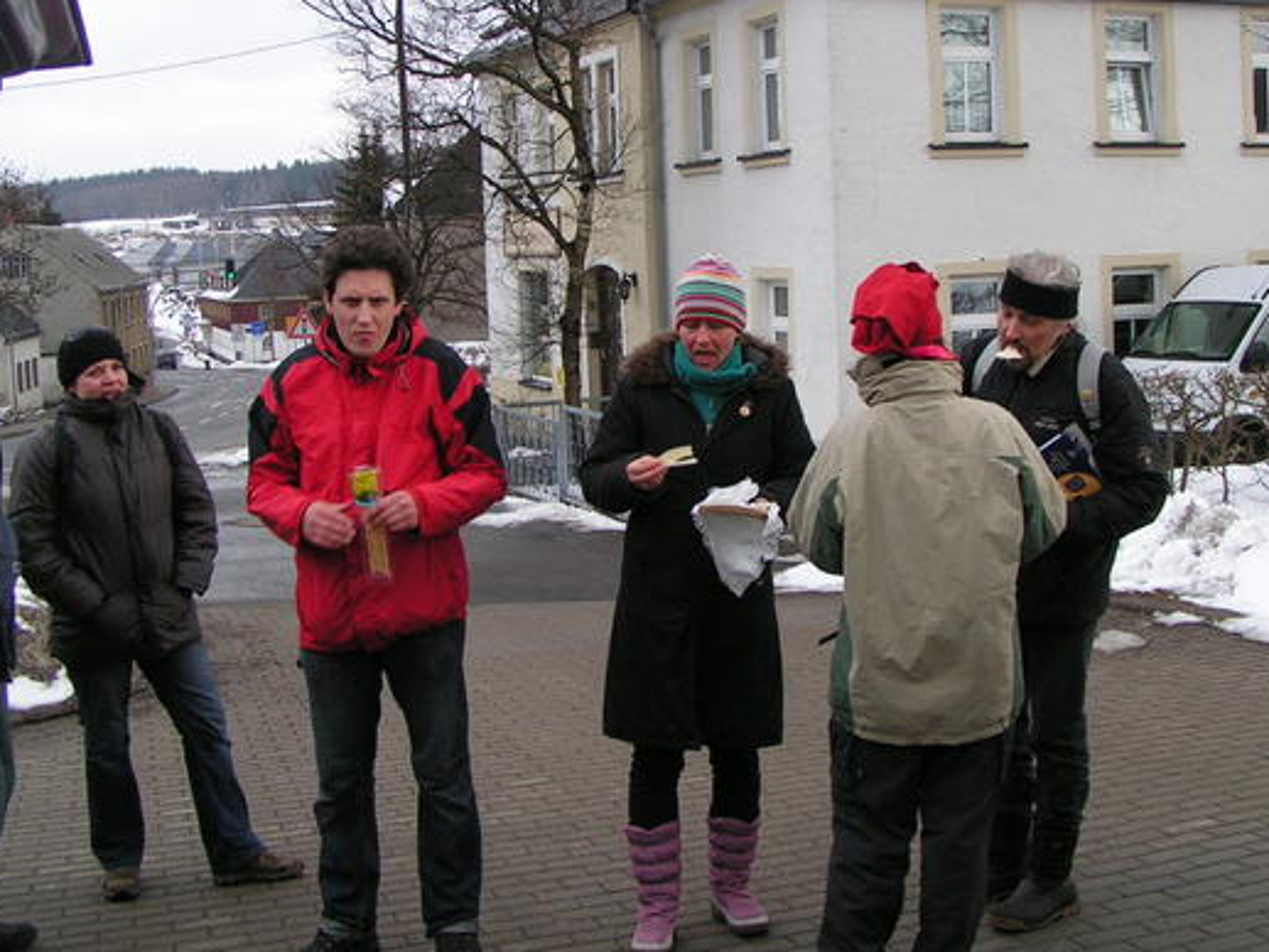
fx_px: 1723
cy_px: 366
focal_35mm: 47
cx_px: 709
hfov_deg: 40.4
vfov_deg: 30.8
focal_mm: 5.8
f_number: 5
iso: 50
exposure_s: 1/60
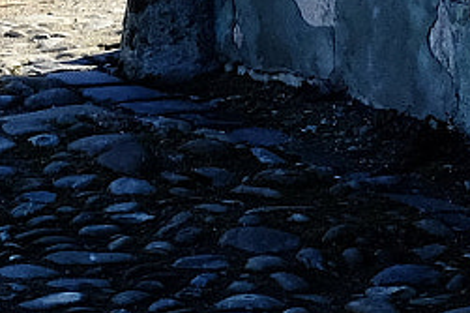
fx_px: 4071
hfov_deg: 6.6
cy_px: -645
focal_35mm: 312
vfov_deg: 4.2
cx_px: -120
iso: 400
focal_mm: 32.9
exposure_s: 1/300
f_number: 7.1
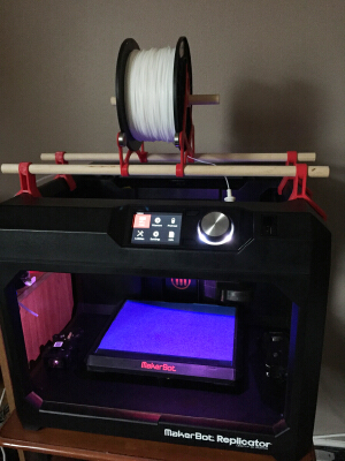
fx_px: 385
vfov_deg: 61.7
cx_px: 172
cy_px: 230
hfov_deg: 48.2
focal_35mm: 29
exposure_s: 1/15
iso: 400
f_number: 2.2
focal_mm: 4.15
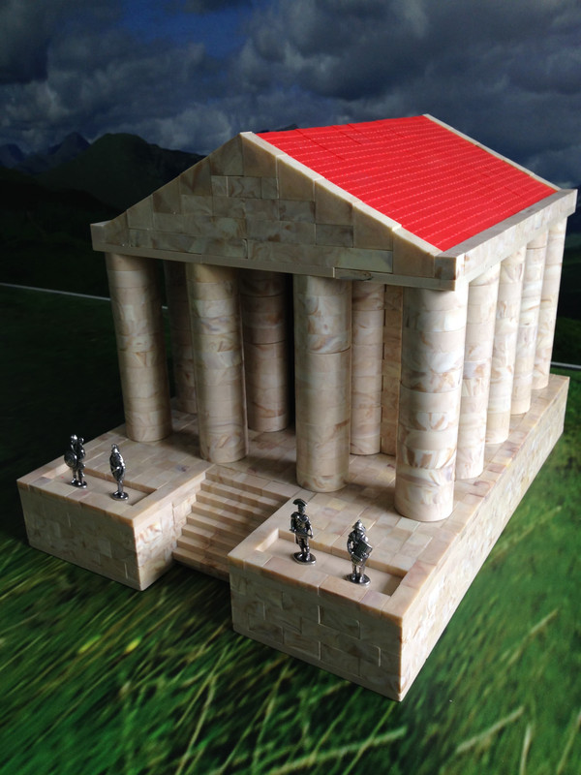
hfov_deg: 42.9
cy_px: 388
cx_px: 290
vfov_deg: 55.4
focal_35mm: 33
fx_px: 739
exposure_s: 1/30
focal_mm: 4.12
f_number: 2.4
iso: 50
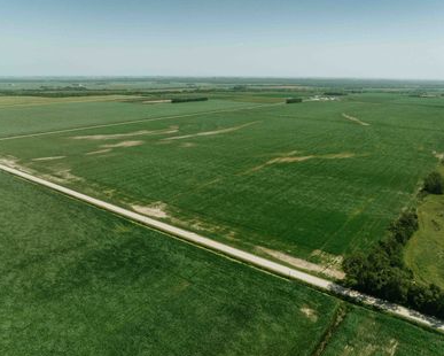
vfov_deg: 55.0
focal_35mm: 26
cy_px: 177
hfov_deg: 65.9
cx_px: 242
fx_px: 342
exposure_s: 1/2000
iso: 100
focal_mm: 12.29
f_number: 3.2
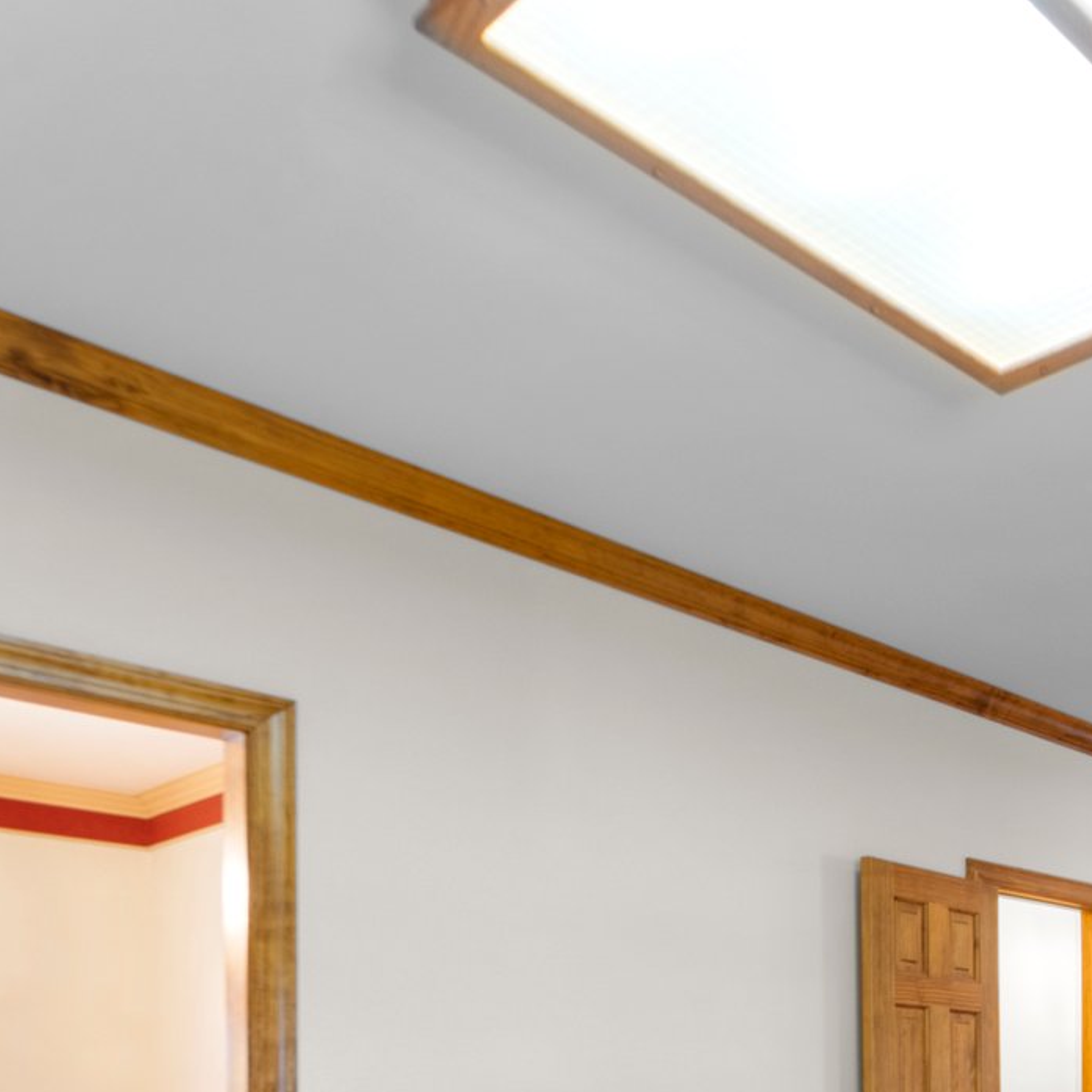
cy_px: 1044
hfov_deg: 37.3
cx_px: 1274
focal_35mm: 35
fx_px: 1249
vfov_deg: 42.1
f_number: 8
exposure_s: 1/1.25
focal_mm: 14
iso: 250
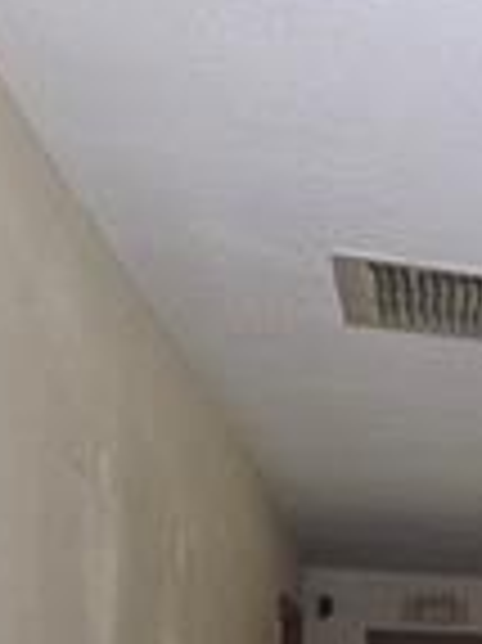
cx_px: 874
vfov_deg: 25.9
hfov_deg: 17.1
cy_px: 694
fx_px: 1302
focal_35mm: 70
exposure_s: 1/60
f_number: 1.9
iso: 100
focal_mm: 2.2
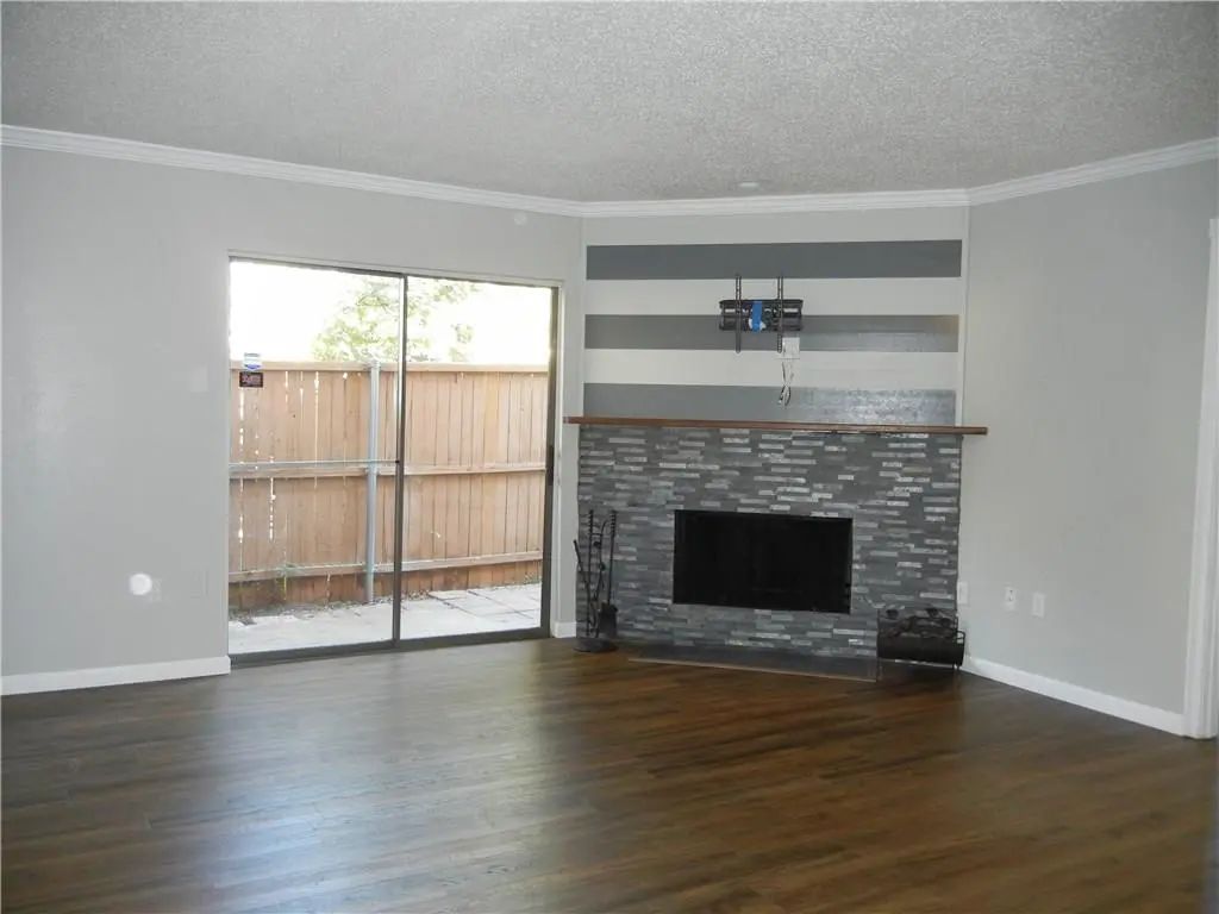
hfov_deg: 60.0
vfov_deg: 46.8
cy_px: 457
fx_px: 1056
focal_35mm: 30
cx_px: 610
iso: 441
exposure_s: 1/30
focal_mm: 5.4
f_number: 3.5
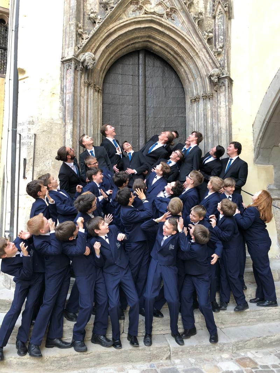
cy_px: 186
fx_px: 302
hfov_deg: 49.7
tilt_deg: +6.1
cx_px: 140
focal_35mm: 28
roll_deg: +0.0
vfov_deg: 63.4
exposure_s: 1/33
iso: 25
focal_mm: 4
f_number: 1.8
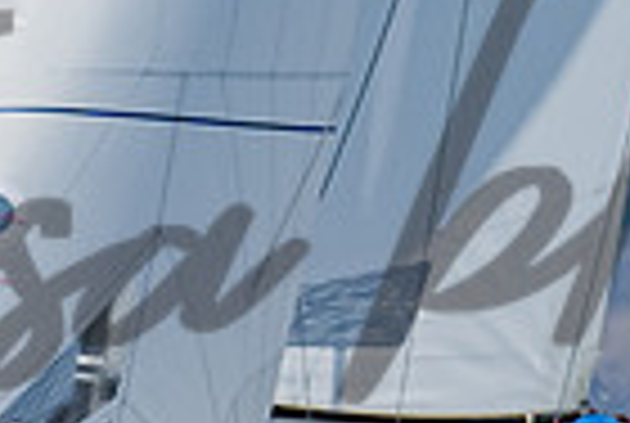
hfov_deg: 0.9
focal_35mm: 2260
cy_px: 274
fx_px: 39634
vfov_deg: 0.6
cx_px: -333
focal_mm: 270
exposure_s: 1/2500
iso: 400
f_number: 6.3
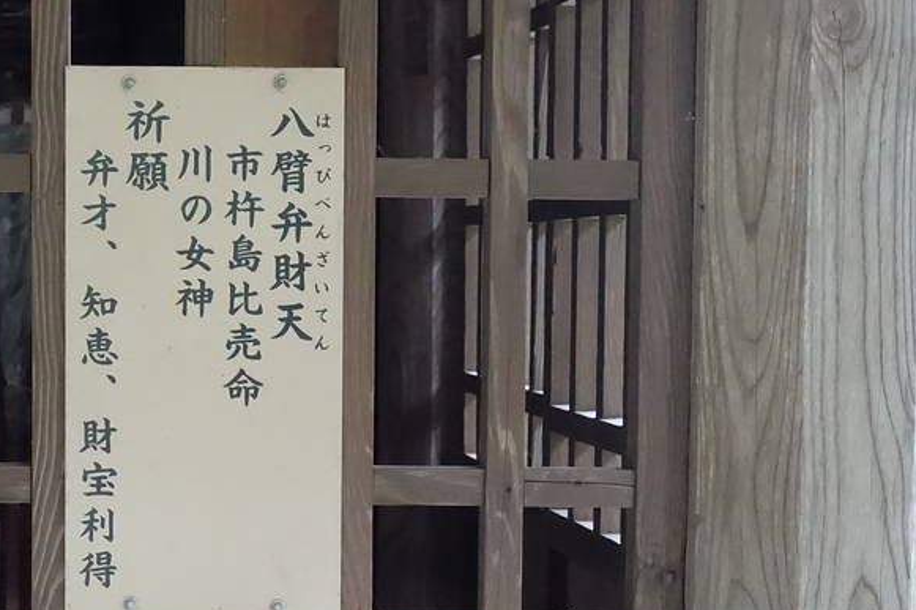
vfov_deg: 14.7
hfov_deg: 21.6
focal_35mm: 93
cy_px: 402
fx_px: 2366
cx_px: 173
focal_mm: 16.39
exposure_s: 1/100
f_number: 2.8
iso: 5000
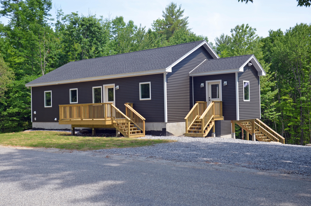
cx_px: 156
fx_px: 336
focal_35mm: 39
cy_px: 103
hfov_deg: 49.6
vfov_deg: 34.1
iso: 160
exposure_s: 1/200
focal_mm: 26
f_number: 7.1
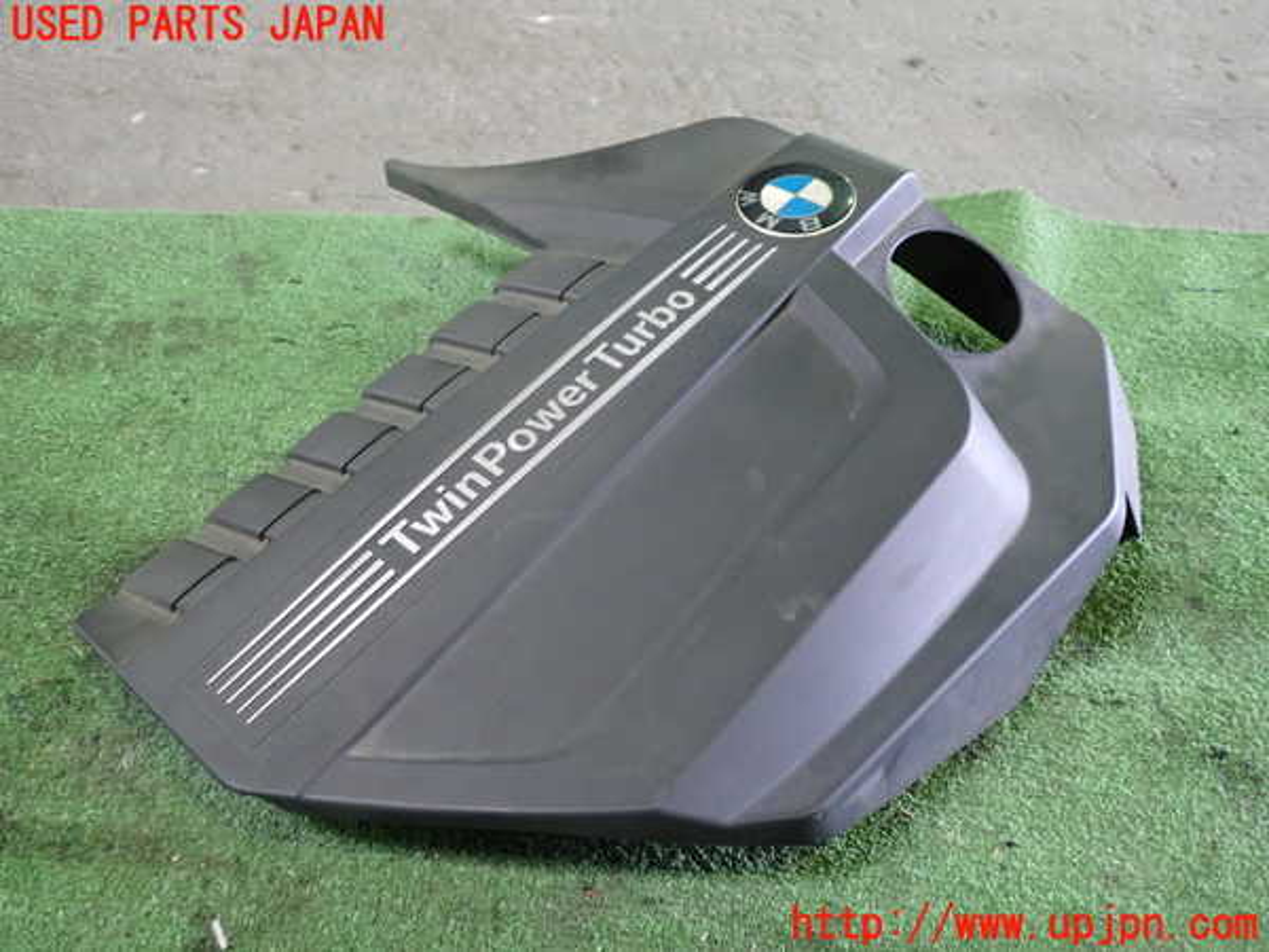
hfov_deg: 60.0
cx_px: 634
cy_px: 476
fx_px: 1100
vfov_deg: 46.8
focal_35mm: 30
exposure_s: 1/30
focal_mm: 5.4
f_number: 2.3
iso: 640
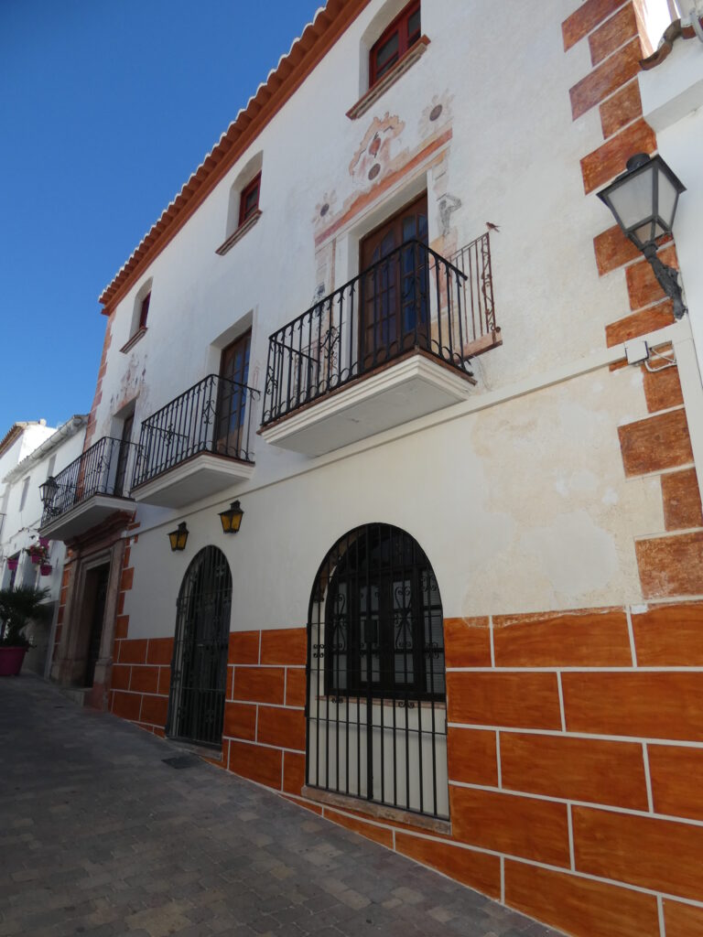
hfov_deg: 66.0
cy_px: 468
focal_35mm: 20
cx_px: 352
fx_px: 542
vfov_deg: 81.7
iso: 80
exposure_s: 1/1000
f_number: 2.8
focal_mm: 3.6
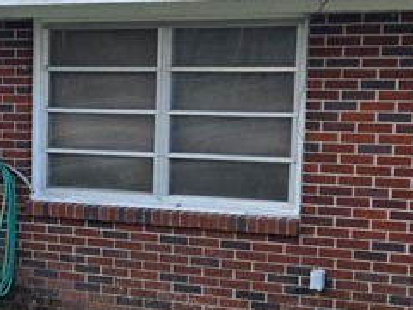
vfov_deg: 15.0
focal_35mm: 98
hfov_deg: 18.9
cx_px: -89
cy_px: 248
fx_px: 1169
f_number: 1.8
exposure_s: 1/1170
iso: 80
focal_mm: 5.4
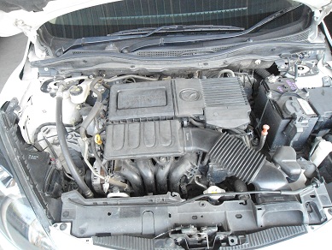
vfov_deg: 53.1
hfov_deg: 67.3
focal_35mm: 26
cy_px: 125
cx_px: 166
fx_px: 249
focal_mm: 4.7
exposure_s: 1/200
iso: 400
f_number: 2.8
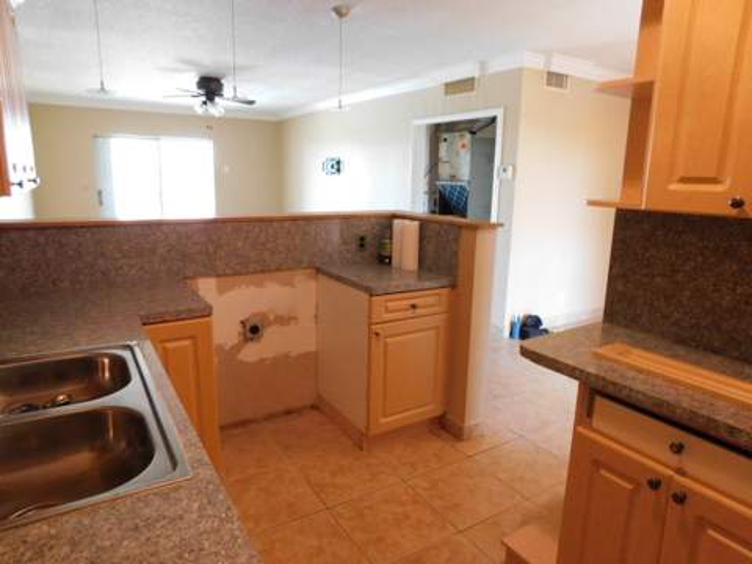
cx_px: 376
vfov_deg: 58.9
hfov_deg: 73.9
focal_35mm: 23
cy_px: 282
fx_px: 500
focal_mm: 4
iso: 400
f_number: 3
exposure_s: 1/30
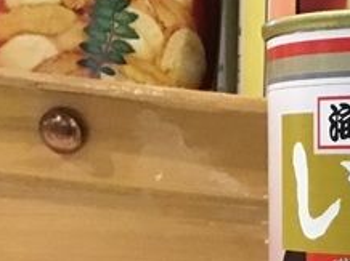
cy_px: 196
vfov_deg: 12.7
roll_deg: -0.7
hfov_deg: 15.5
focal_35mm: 116
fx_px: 1172
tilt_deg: -1.2
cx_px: 545
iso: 200
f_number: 2.4
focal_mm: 3.3
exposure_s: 1/33
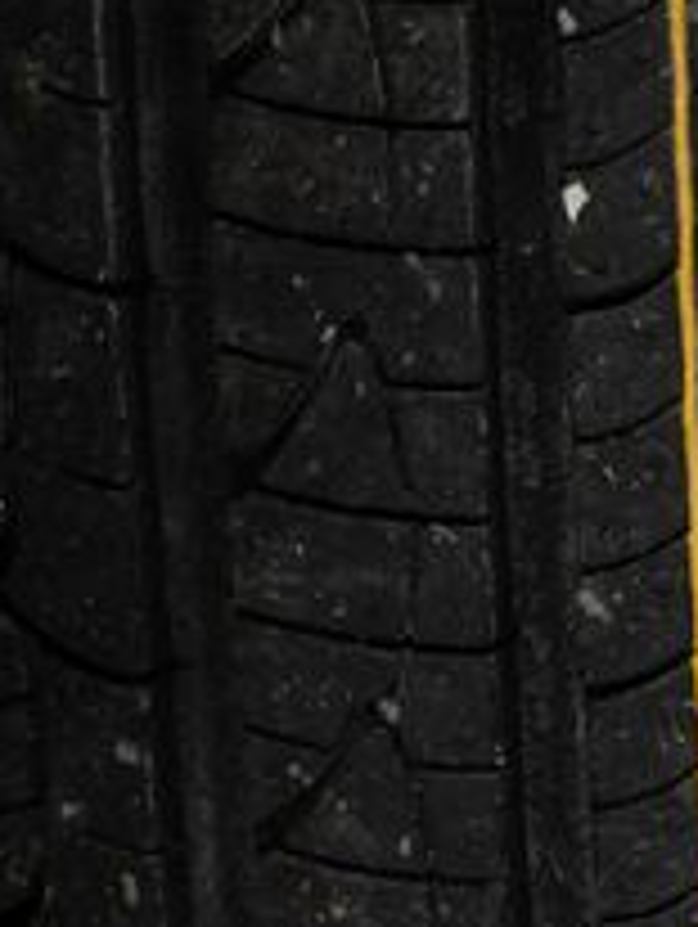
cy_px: 922
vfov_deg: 10.4
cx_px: 712
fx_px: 5044
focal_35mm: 188
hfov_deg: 7.9
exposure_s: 1/40
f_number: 3.2
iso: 250
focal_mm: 28
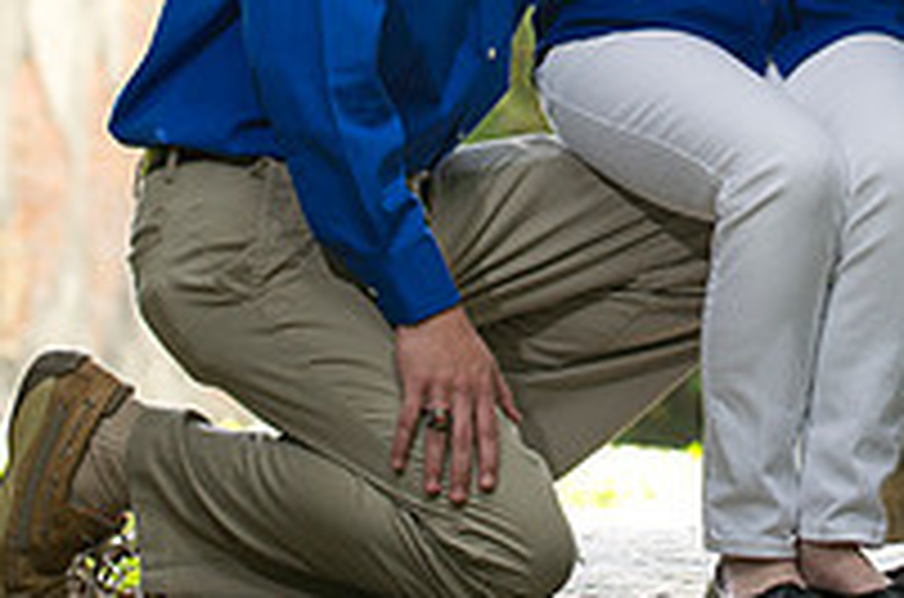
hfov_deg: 7.0
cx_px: 715
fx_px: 7390
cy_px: -216
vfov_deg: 4.6
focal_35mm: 295
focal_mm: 102
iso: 320
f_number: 3.5
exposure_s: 1/200
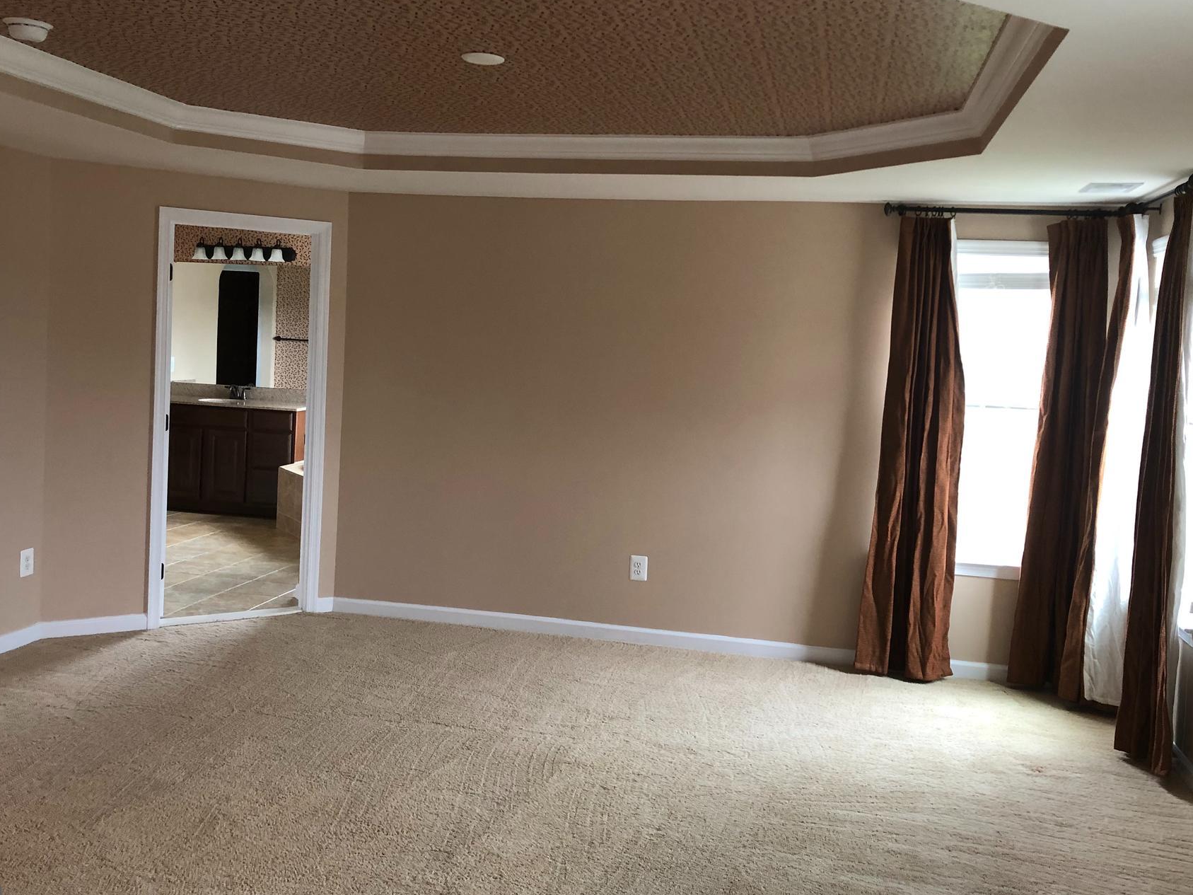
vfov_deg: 41.7
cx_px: 549
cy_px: 400
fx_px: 1172
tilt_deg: -2.7
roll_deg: -1.7
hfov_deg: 53.9
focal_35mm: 34
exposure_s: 1/15
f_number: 1.8
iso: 40
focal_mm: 4
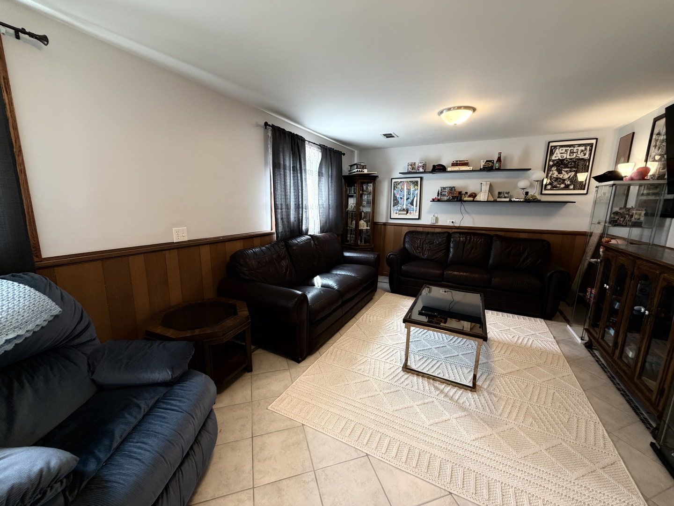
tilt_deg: -10.7
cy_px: 253
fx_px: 273
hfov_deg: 102.1
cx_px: 337
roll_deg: -0.4
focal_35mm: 14
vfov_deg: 85.7
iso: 320
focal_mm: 2.22
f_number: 2.2
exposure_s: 1/60
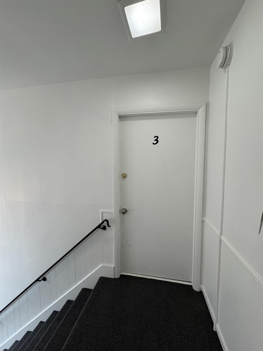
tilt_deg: -4.1
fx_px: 142
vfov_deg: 102.1
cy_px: 176
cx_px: 132
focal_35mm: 14
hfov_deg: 85.7
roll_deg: +0.9
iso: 200
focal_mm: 2.22
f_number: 2.2
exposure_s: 1/120
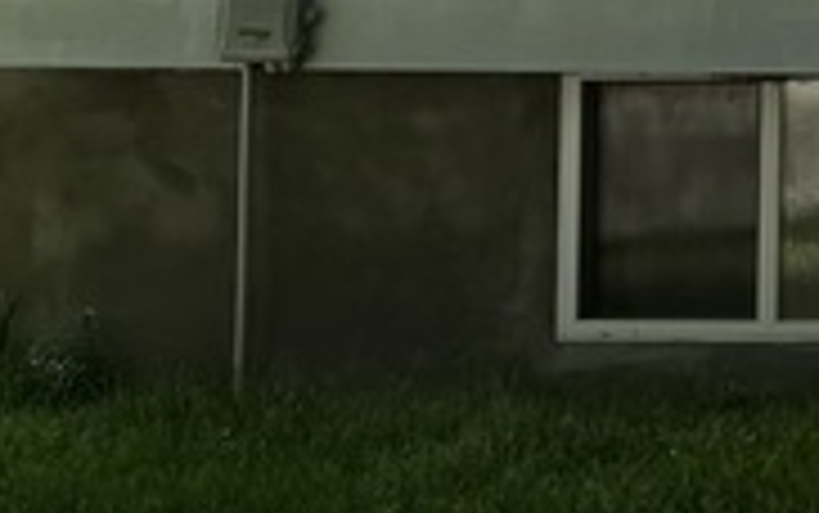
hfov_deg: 7.8
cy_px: -310
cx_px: 3015
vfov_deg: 6.4
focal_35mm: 201
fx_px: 4489
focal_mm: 6.76
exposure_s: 1/1261
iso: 80
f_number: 1.78
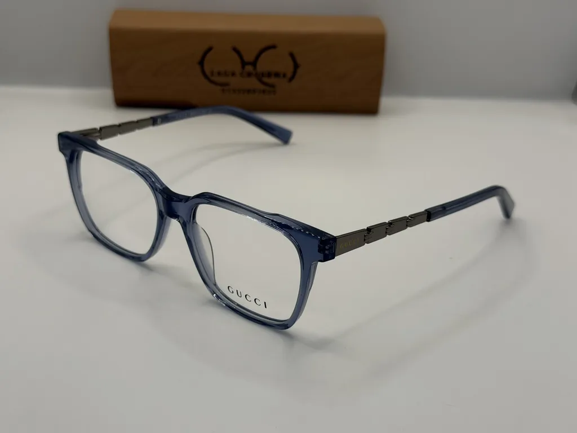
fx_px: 800
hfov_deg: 39.7
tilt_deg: -26.3
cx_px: 288
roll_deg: -1.5
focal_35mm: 48
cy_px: 216
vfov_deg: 30.3
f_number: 1.78
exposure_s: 1/553
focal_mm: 6.76
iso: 64
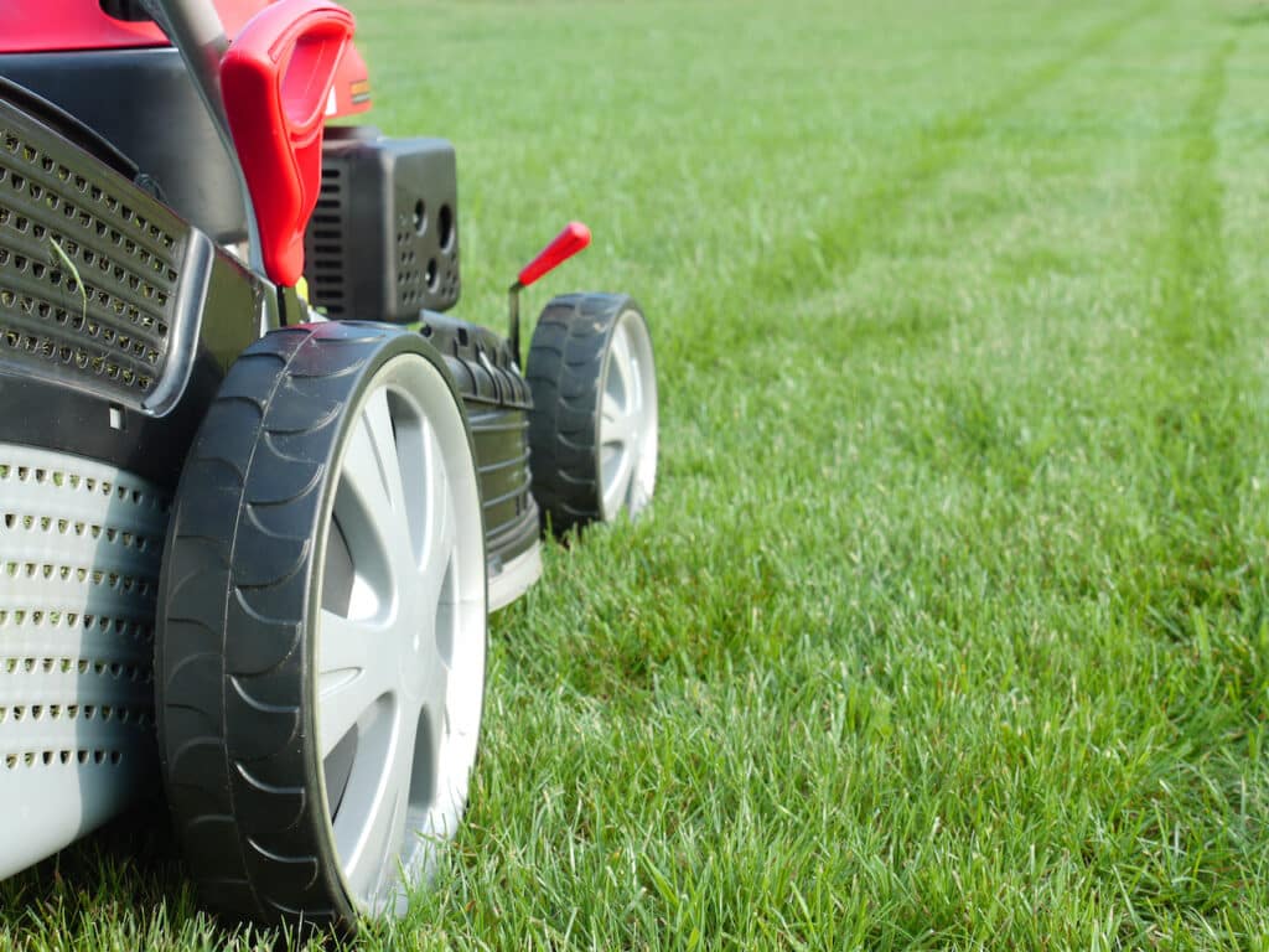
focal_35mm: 68
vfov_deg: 21.6
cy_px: 476
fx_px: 2493
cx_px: 634
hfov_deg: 28.6
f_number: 7.1
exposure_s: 1/60
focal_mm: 34
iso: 160
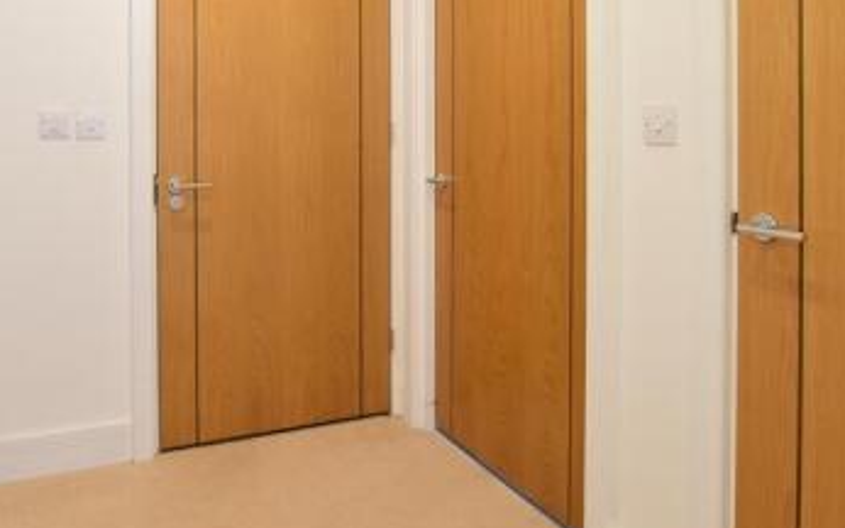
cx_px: 330
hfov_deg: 63.9
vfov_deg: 41.6
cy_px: 121
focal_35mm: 29
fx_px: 668
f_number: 8
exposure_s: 1/4
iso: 400
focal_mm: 10
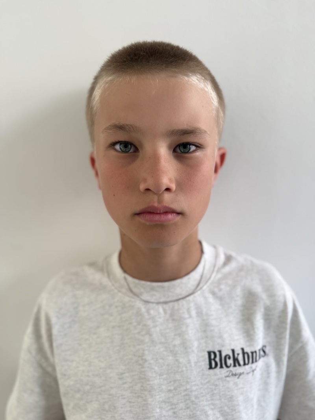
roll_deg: -0.1
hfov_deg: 56.8
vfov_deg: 71.6
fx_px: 291
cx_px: 158
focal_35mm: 24
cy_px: 210
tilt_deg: -10.4
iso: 100
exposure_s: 1/121
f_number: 1.78
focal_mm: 6.76
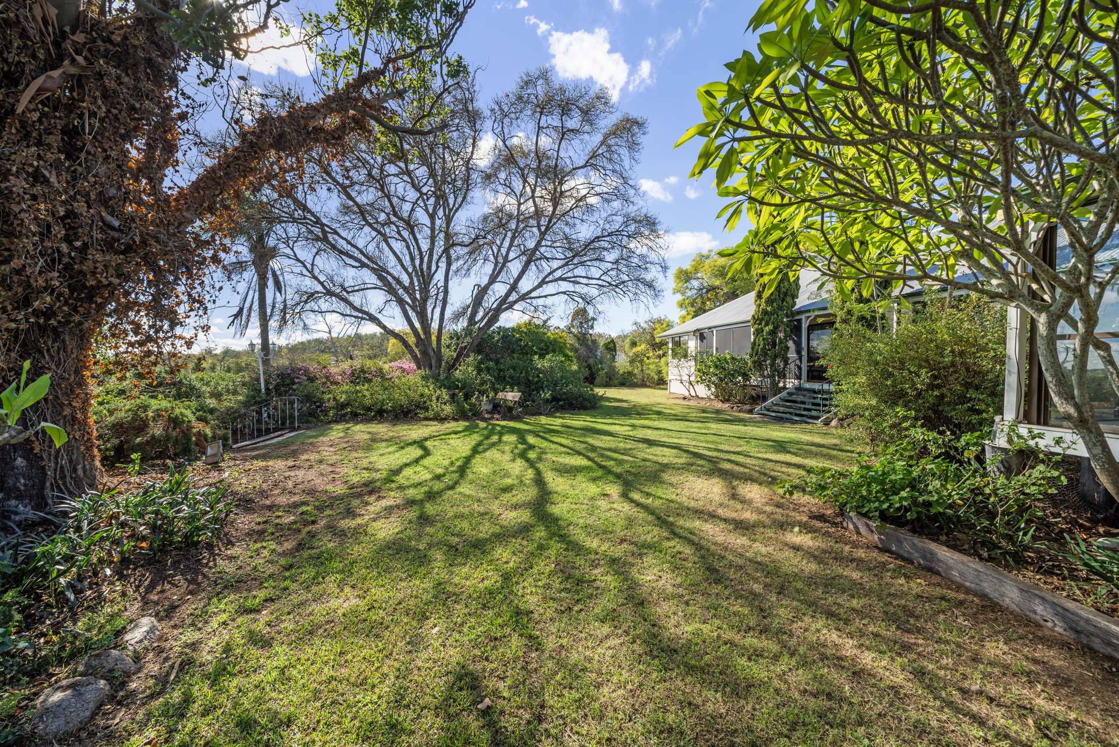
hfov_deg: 108.3
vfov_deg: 85.5
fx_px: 404
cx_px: 560
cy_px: 374
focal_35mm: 13
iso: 100
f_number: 8
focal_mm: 13
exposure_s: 1/160
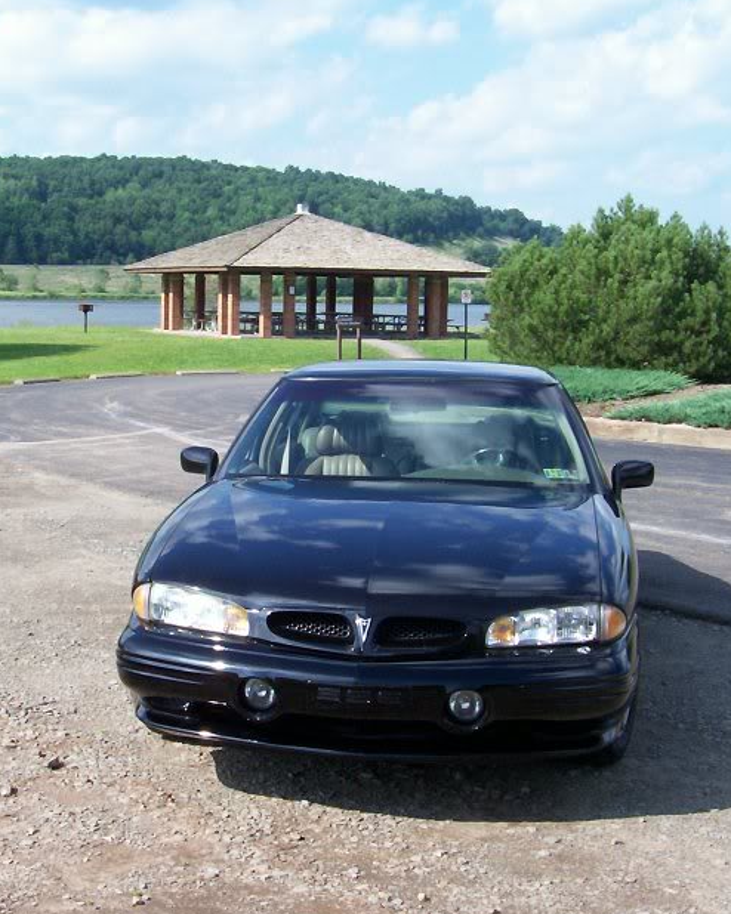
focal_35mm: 55
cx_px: 271
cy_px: 436
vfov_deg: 34.2
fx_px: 1488
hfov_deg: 27.5
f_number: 5.1
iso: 80
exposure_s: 1/289
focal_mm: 5.6
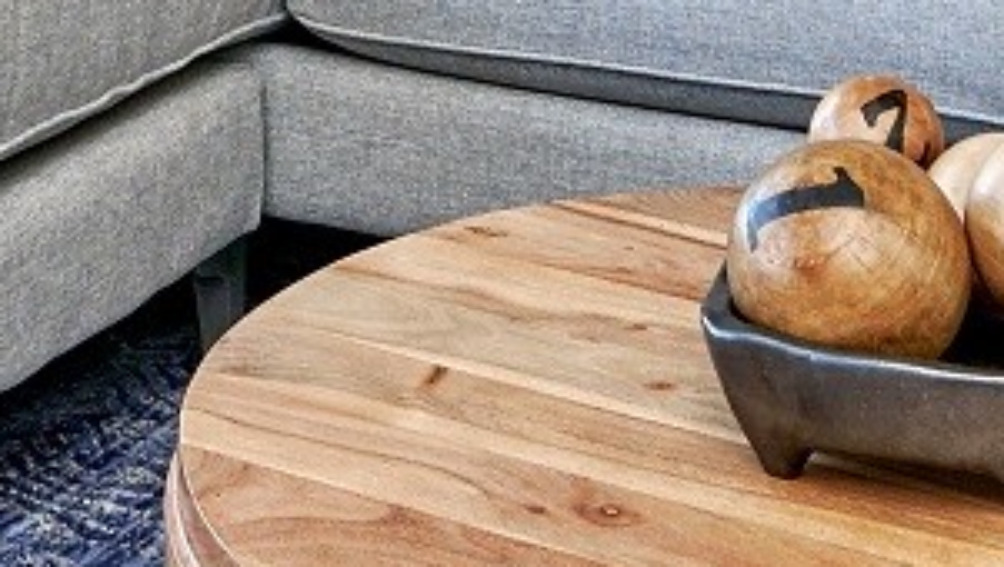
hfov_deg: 15.3
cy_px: -1052
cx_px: 160
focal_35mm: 139
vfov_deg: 7.8
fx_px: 3704
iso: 100
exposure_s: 1/25
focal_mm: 20
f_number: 10
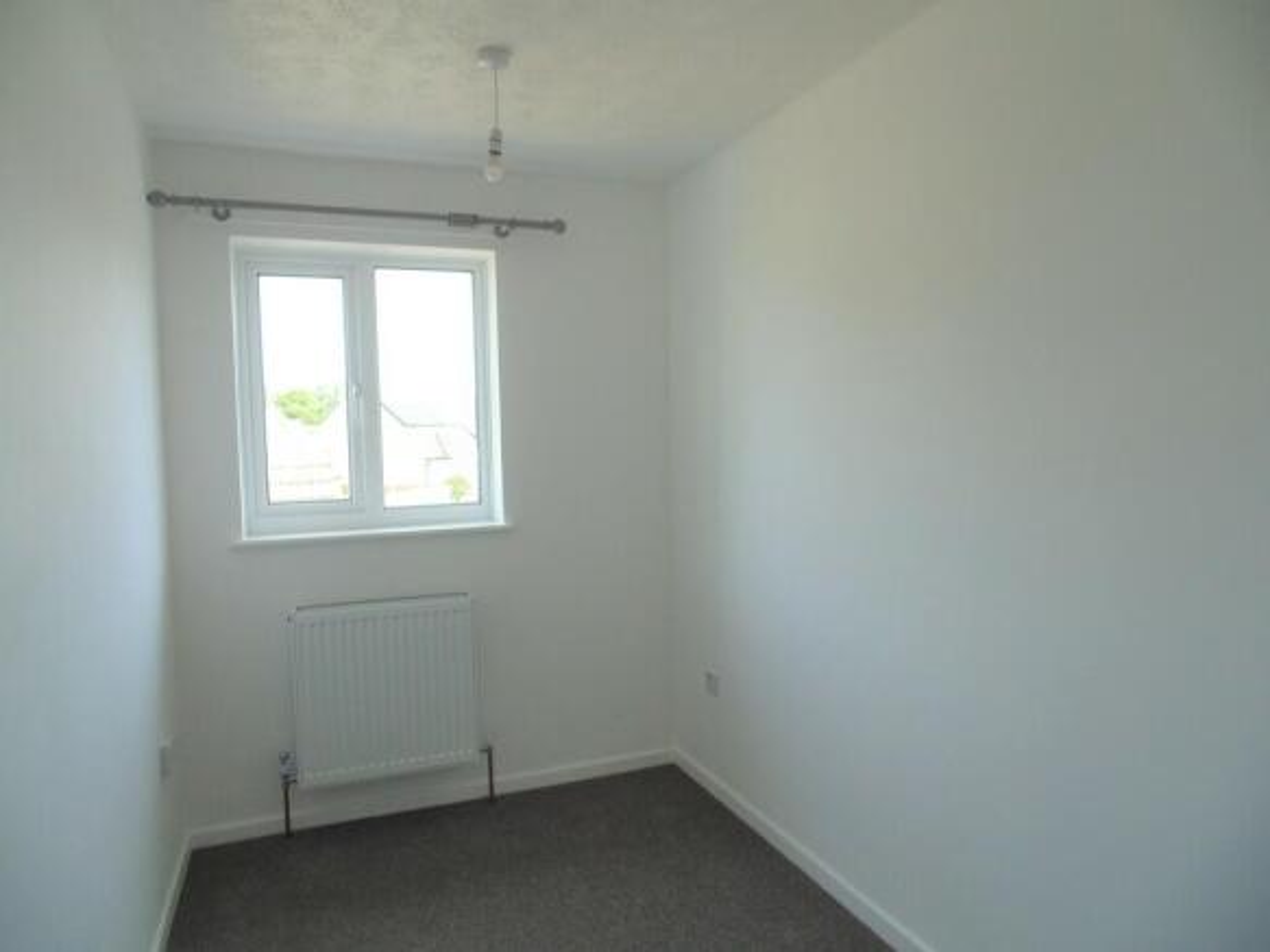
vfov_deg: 61.1
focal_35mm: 22
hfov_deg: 76.4
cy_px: 476
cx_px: 635
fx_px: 807
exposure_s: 1/80
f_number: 3.1
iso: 80
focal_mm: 4
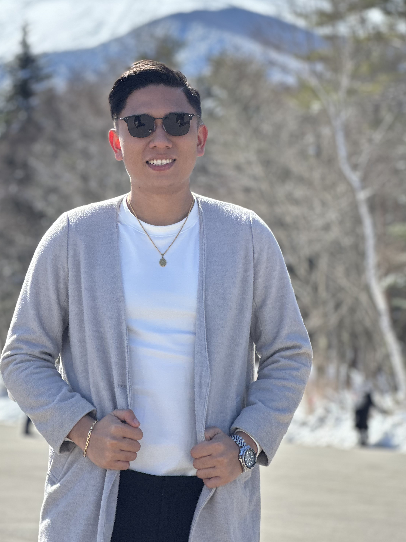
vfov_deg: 18.5
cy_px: 182
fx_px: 1658
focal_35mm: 106
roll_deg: +0.1
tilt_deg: +10.3
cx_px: 151
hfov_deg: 14.0
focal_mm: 9
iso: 32
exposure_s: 1/544
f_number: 2.8
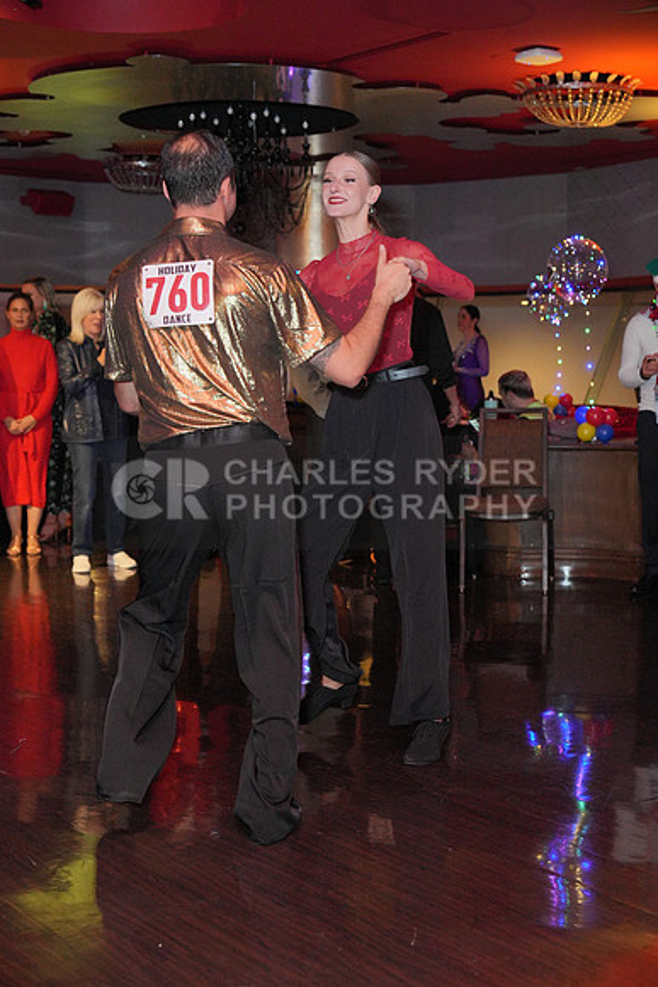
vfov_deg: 38.2
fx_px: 1425
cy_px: 494
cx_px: 329
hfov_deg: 26.0
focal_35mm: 52
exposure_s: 1/125
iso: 4000
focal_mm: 52
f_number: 4
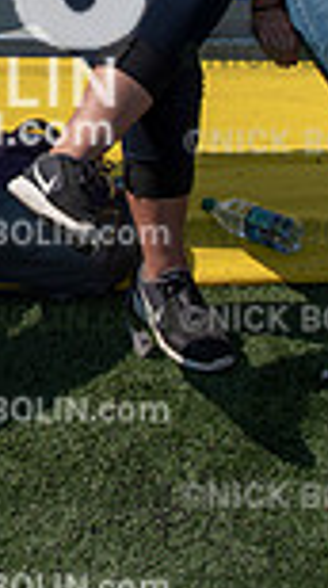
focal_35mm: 95
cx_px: -126
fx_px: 1477
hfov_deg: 12.2
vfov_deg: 21.5
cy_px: -32
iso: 200
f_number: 5.6
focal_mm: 24
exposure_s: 1/1600
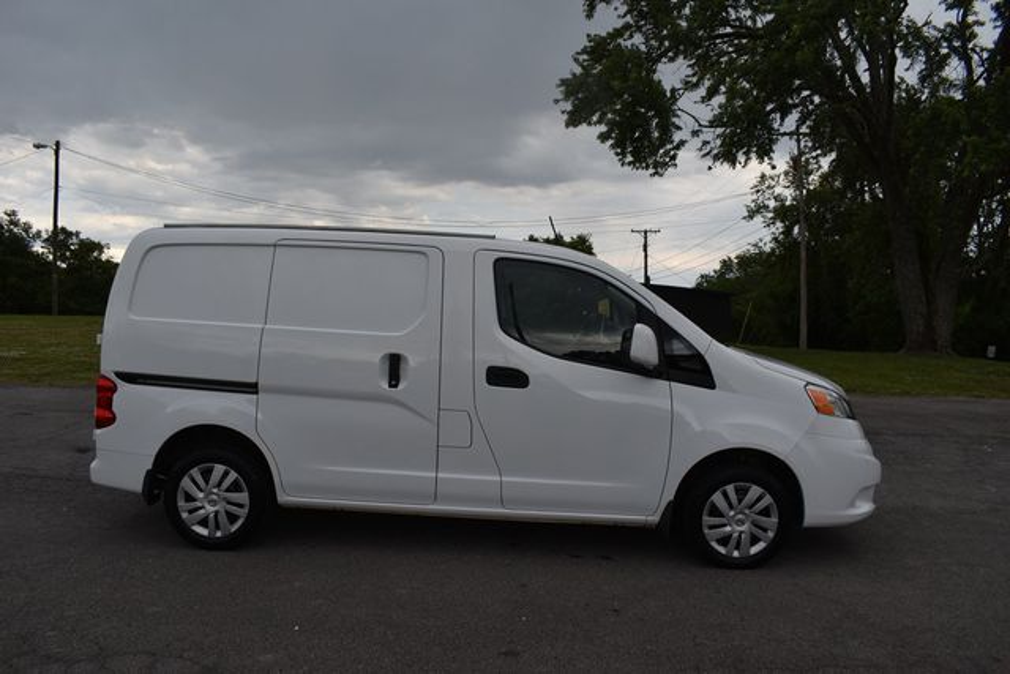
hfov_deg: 67.4
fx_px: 758
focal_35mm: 27
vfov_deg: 48.0
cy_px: 337
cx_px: 505
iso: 200
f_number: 8
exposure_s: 1/250
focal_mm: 18
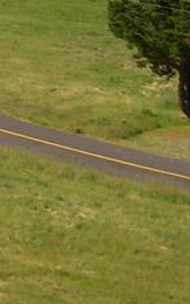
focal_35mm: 179
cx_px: -445
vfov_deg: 11.6
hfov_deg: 6.5
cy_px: 21
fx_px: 1481
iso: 50
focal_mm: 6.3
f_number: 4.6
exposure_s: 1/297
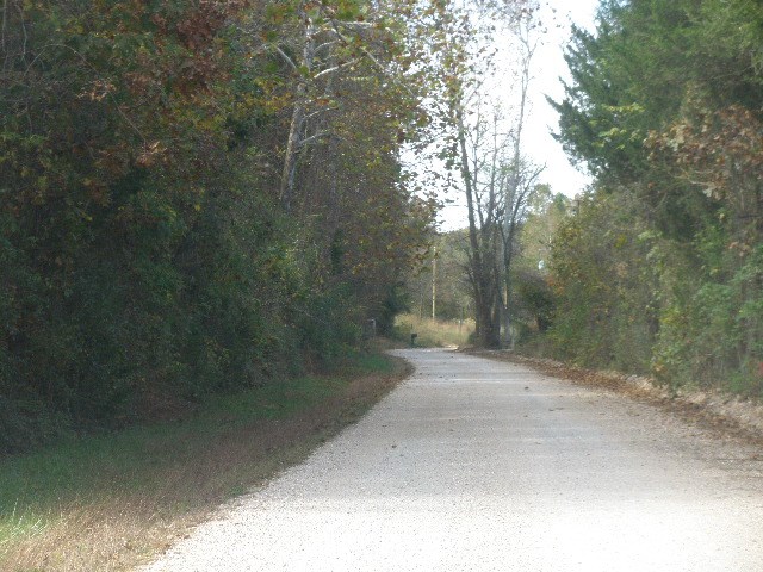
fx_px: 2667
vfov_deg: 12.2
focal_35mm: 121
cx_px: 382
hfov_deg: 16.3
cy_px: 286
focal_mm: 21
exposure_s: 1/125
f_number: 5.3
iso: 125
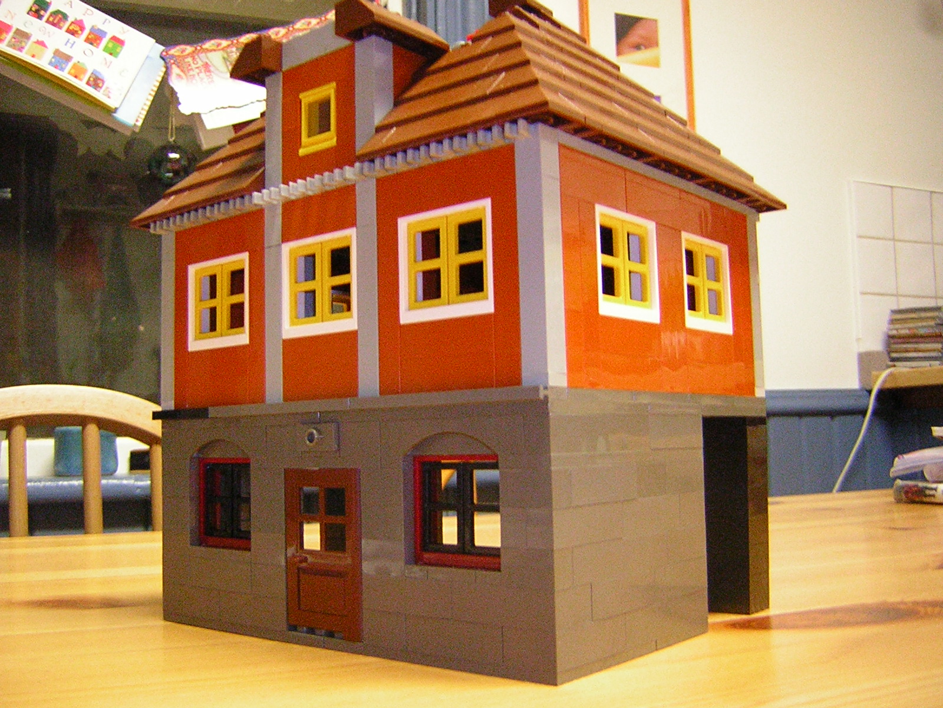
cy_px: 354
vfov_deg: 39.7
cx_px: 472
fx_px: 981
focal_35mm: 36
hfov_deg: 51.4
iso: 200
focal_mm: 4.7
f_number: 2.6
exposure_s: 1/6.1
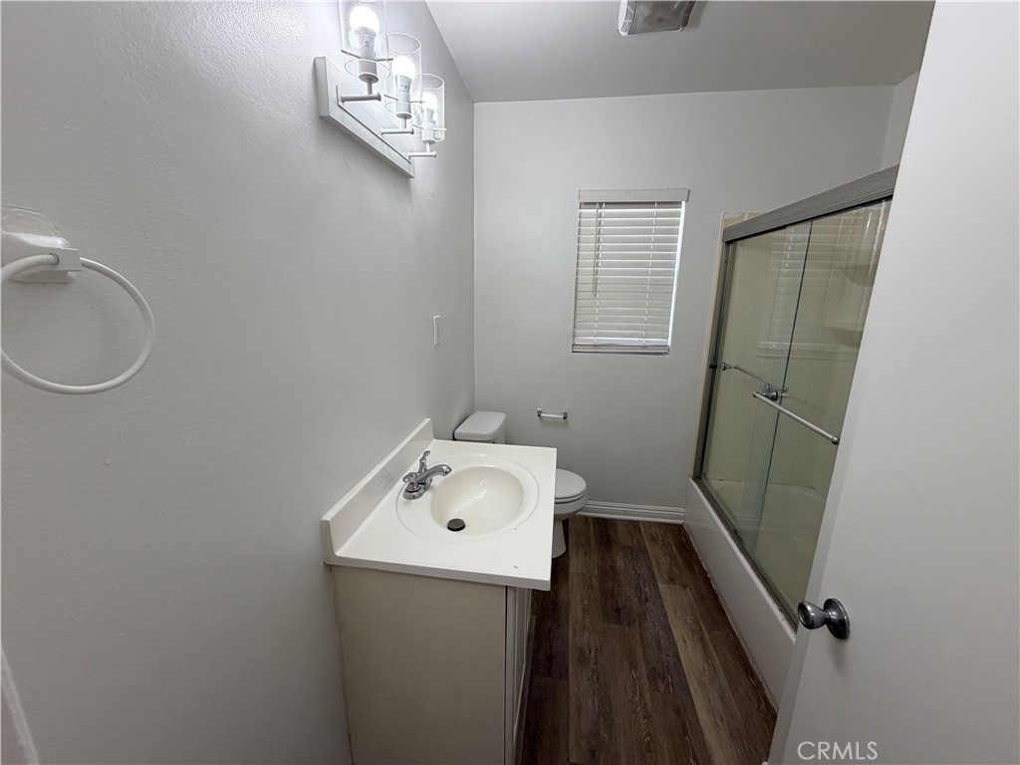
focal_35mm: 14
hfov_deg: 102.1
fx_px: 413
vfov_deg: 85.7
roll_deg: +0.2
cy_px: 382
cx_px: 510
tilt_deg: -13.4
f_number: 2.2
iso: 200
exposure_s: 1/120
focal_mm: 2.22
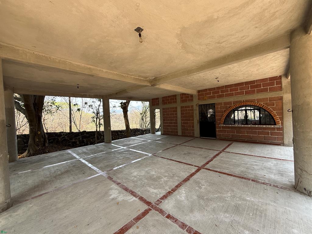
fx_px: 126
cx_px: 156
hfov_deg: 102.1
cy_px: 117
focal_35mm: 14
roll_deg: +2.2
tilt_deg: -0.9
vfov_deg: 85.7
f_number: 2.2
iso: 64
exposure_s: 1/244
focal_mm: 2.22
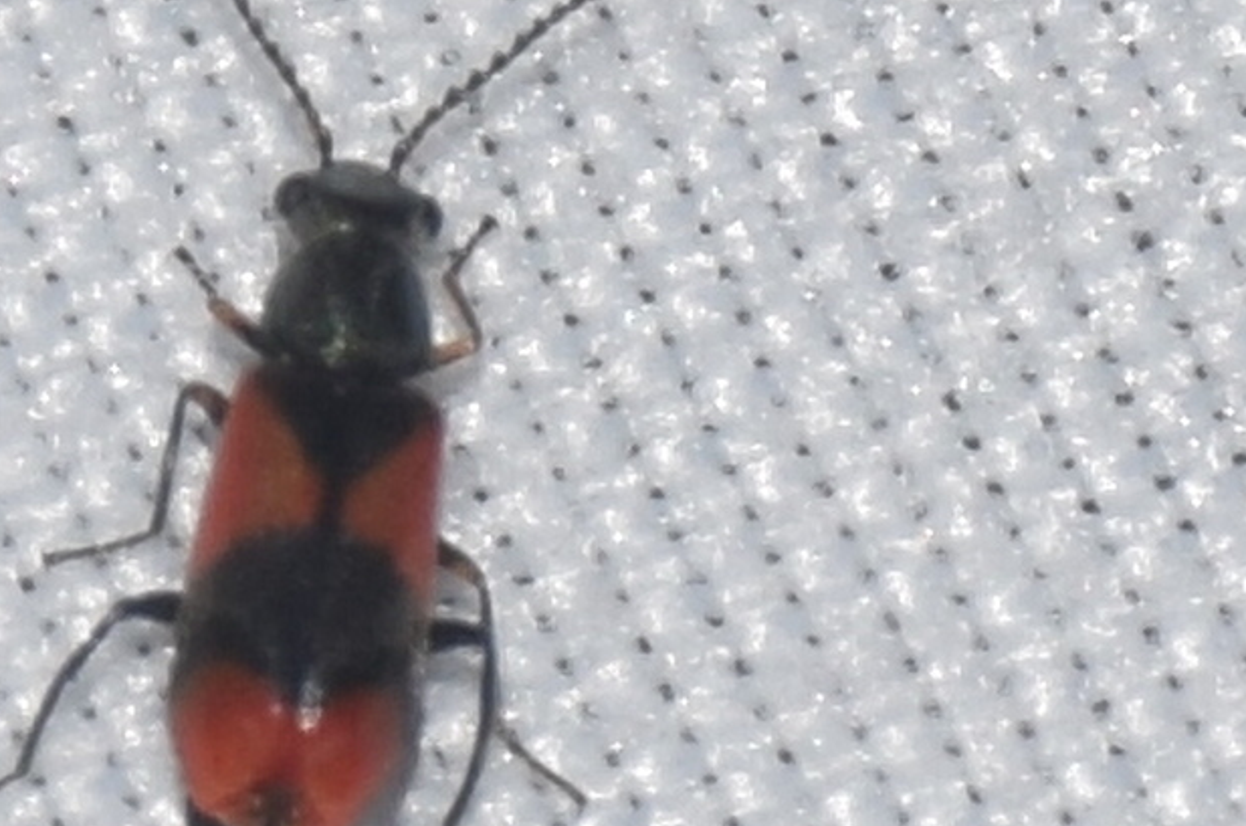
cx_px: 287
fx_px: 11366
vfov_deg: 4.2
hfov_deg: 6.3
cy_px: 398
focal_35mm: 329
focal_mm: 140
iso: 100
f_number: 13
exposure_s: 1/160
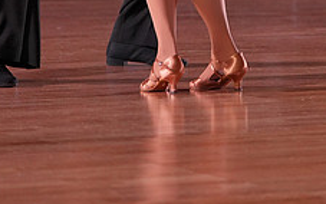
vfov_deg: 4.0
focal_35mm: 326
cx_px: 199
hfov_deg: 6.4
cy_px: -200
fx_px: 2897
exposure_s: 1/500
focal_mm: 125
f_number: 4
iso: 2000
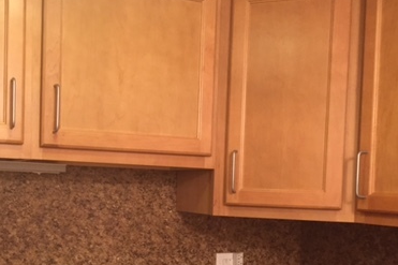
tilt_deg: -2.6
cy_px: 208
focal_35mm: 52
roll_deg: -2.3
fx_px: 575
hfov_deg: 38.0
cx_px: 150
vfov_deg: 25.6
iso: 200
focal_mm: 4.15
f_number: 2.2
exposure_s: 1/30
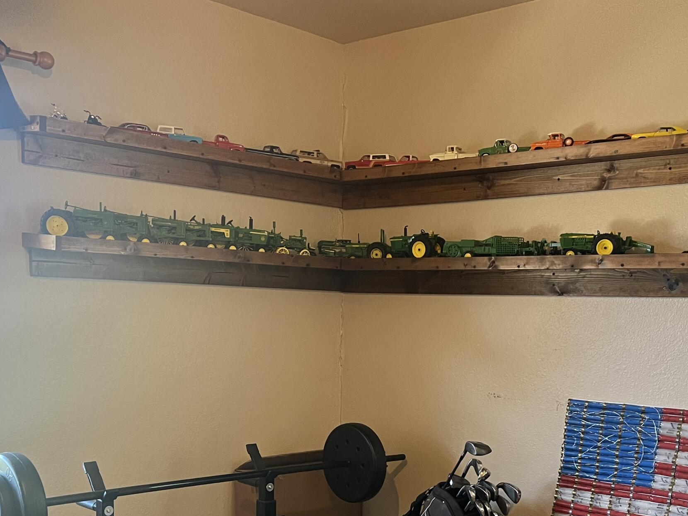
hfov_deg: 40.2
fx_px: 934
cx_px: 423
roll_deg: -1.2
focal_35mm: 47
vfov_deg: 29.7
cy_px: 453
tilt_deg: -8.7
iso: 250
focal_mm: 5.7
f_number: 1.5
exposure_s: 1/60
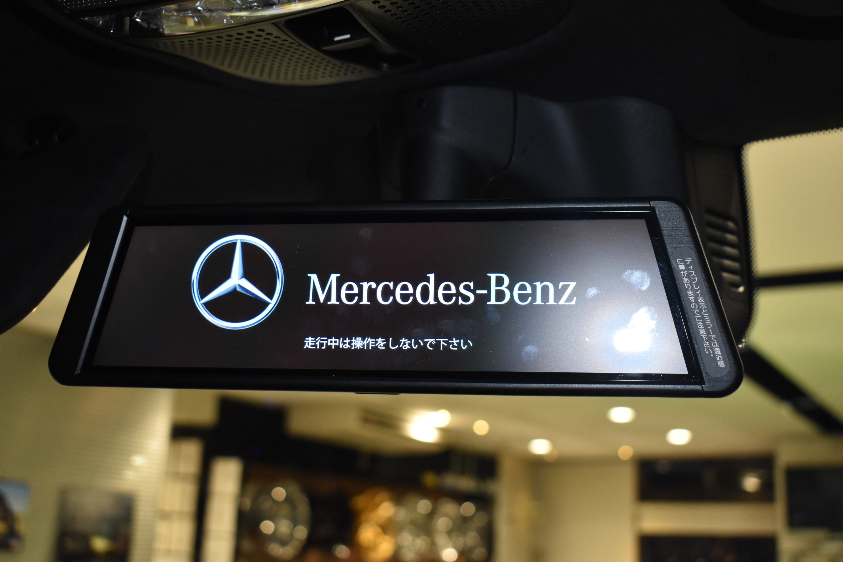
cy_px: 281
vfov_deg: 30.9
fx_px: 1019
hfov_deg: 45.0
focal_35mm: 44
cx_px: 422
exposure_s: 1/60
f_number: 5
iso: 1800
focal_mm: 29
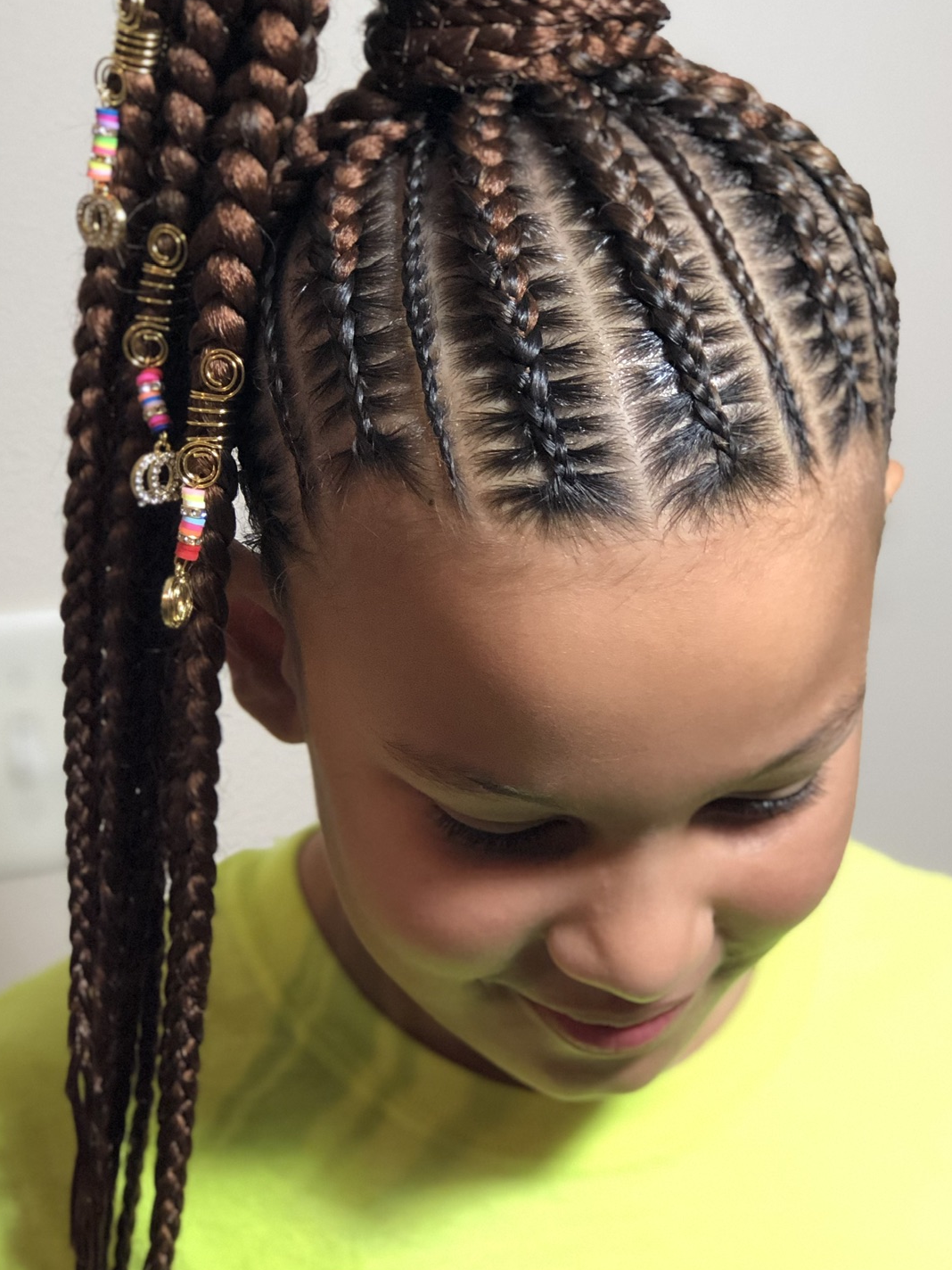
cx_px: 529
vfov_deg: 23.8
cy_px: 602
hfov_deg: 18.0
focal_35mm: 82
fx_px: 3007
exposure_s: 1/30
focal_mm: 6.6
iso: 125
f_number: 2.8
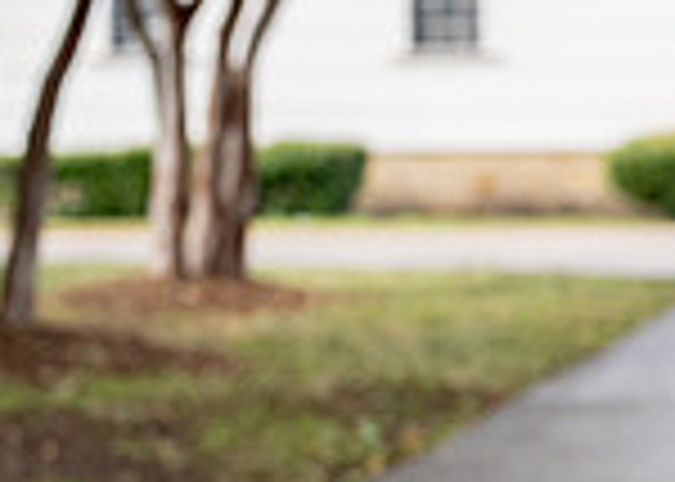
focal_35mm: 231
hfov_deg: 8.4
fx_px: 4426
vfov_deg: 6.2
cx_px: 1274
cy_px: 343
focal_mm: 50
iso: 250
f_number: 2.8
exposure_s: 1/1250
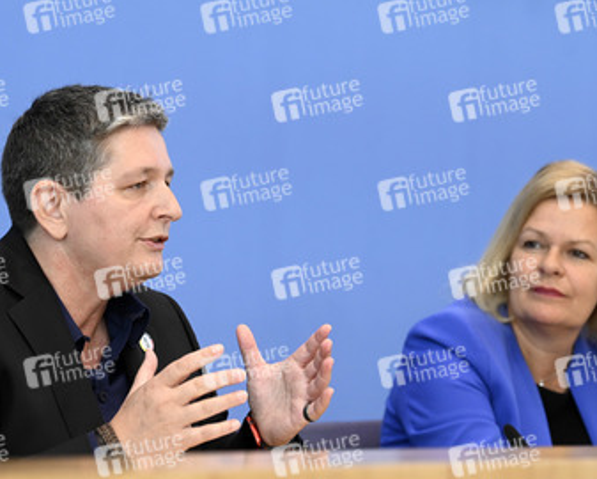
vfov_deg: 10.1
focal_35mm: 153
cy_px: 234
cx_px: 270
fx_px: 2705
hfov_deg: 12.6
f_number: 5
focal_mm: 122
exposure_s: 1/800
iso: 3200
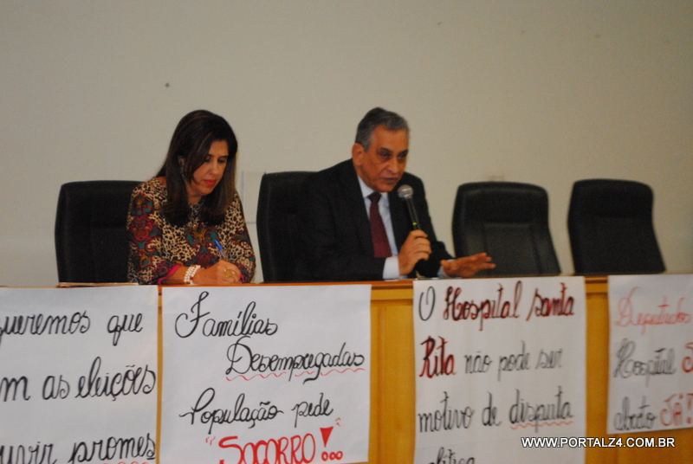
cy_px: 232
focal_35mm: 82
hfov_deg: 24.6
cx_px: 346
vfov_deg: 16.6
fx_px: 1590
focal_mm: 55
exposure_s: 1/30
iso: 1600
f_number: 5.6
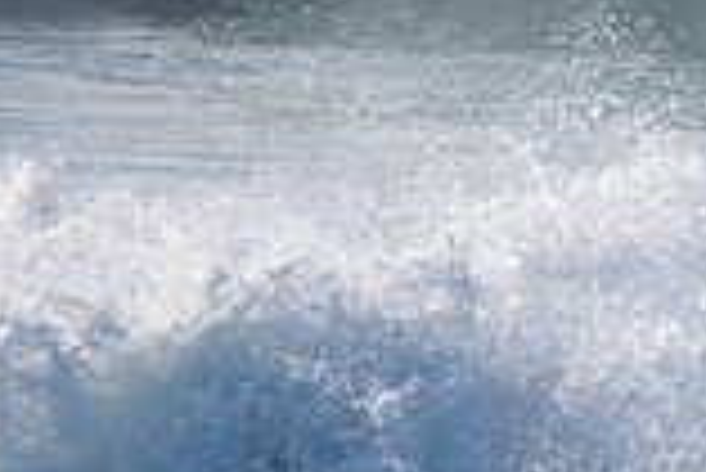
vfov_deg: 0.5
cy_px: -223
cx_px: 1183
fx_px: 54391
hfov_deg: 0.7
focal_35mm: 2771
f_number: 5.6
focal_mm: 500
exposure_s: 1/2000
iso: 250
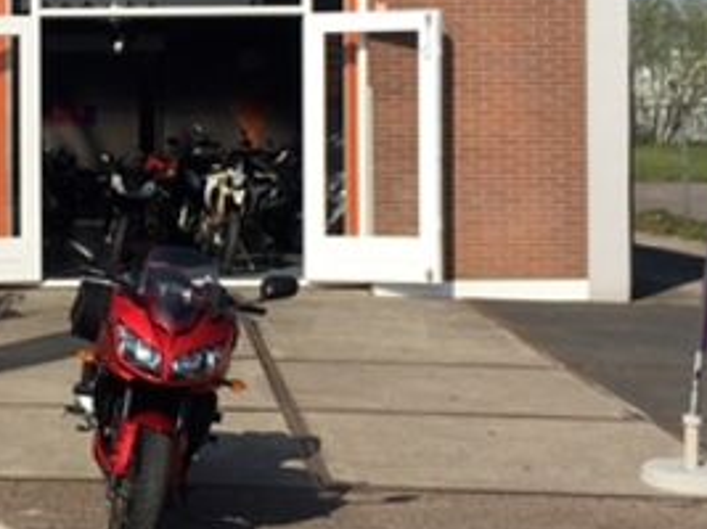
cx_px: 64
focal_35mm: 87
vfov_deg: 16.8
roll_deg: +0.0
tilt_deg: -0.6
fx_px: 1776
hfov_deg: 22.0
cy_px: 116
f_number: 2.2
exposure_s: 1/2024
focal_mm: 4.15
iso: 25
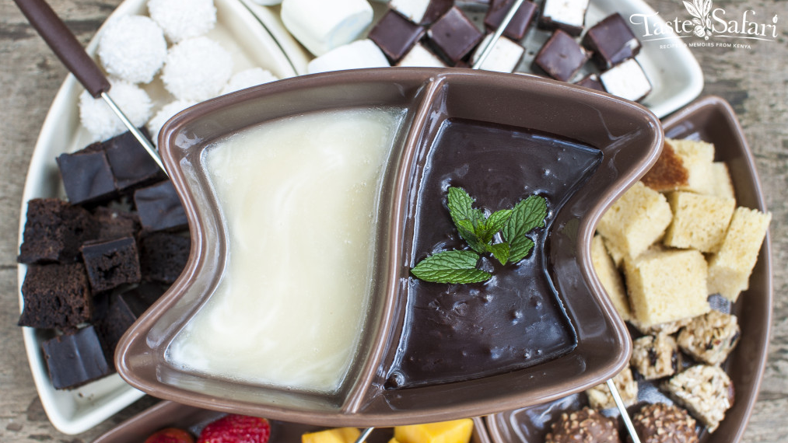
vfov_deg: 21.6
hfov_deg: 37.5
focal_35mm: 56
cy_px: 250
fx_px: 1160
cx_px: 391
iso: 100
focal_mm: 35
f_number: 4.8
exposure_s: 1/90
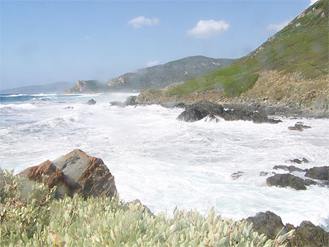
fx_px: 361
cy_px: 124
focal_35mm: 38
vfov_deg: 37.8
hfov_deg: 49.0
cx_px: 164
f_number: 8
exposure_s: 1/125
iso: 64
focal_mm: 6.3
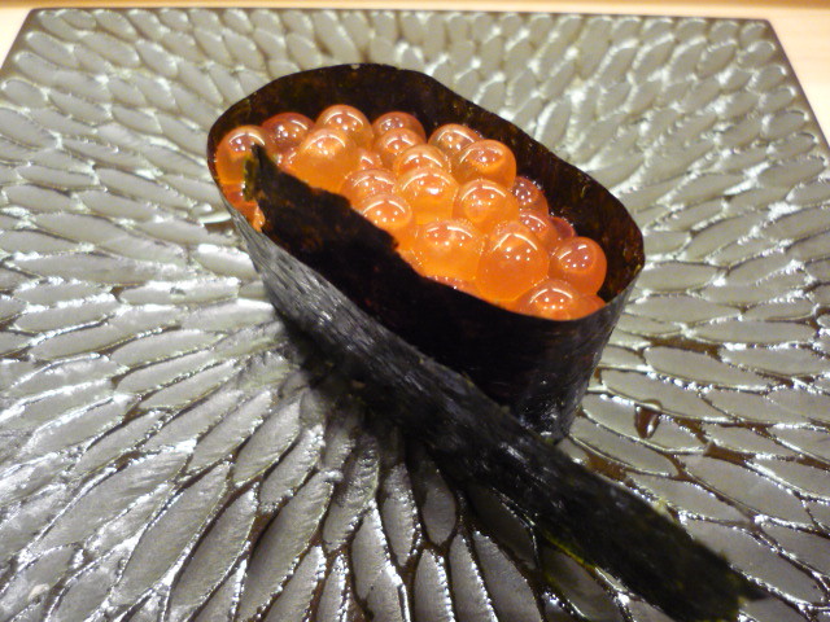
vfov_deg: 42.9
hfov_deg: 55.4
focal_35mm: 33
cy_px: 311
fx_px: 791
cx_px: 415
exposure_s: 1/8
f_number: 2.8
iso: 400
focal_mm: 5.5
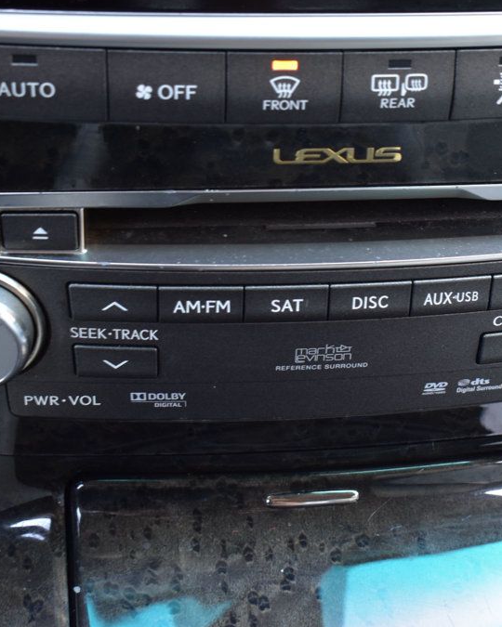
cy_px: 312
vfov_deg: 25.5
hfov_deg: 20.5
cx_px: 321
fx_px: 1388
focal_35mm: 75
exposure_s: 1/15
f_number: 6.3
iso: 400
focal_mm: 35
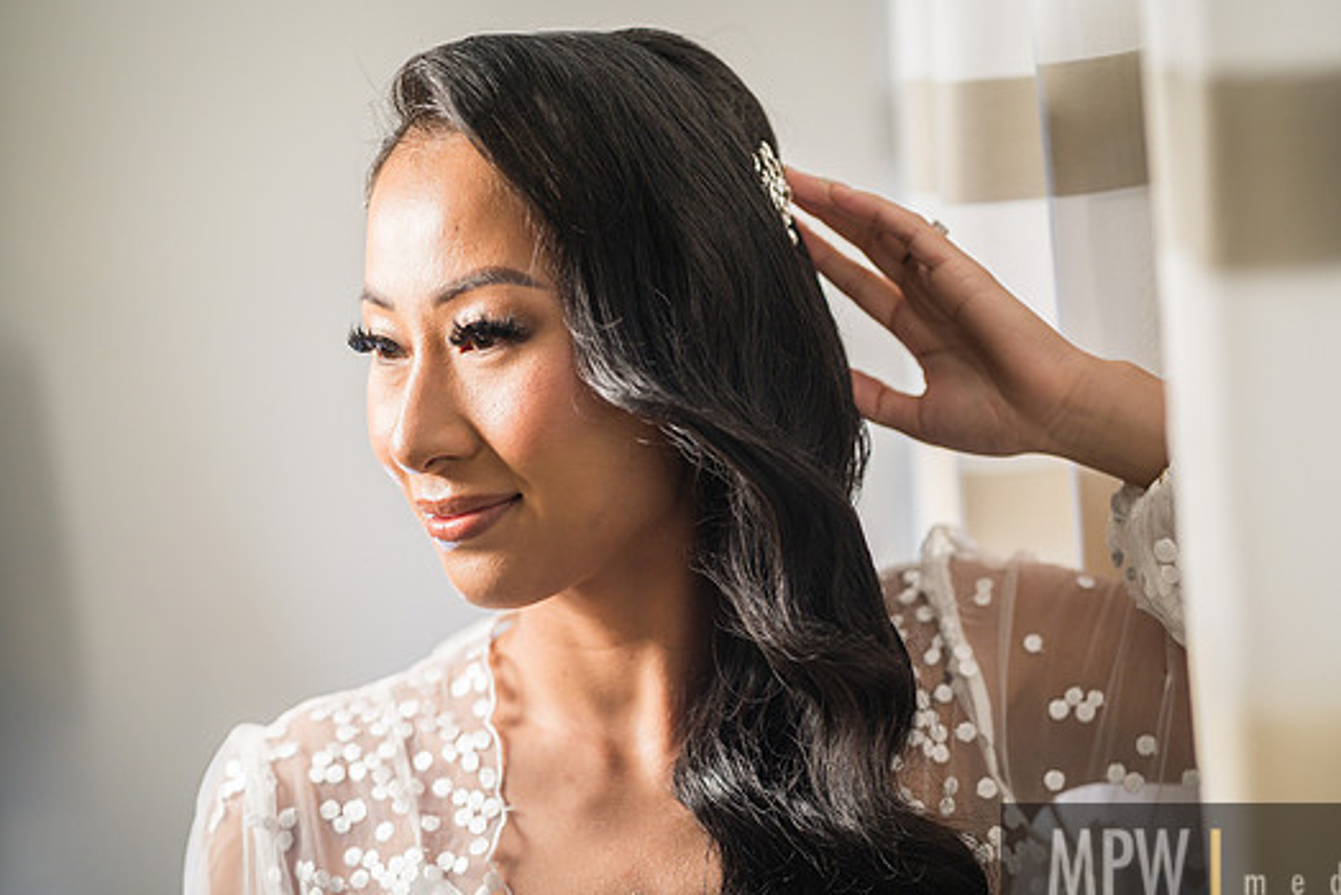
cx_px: 717
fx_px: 3093
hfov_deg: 24.5
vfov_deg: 16.5
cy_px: 469
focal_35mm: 83
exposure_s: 1/160
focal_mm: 75
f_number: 1.8
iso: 400
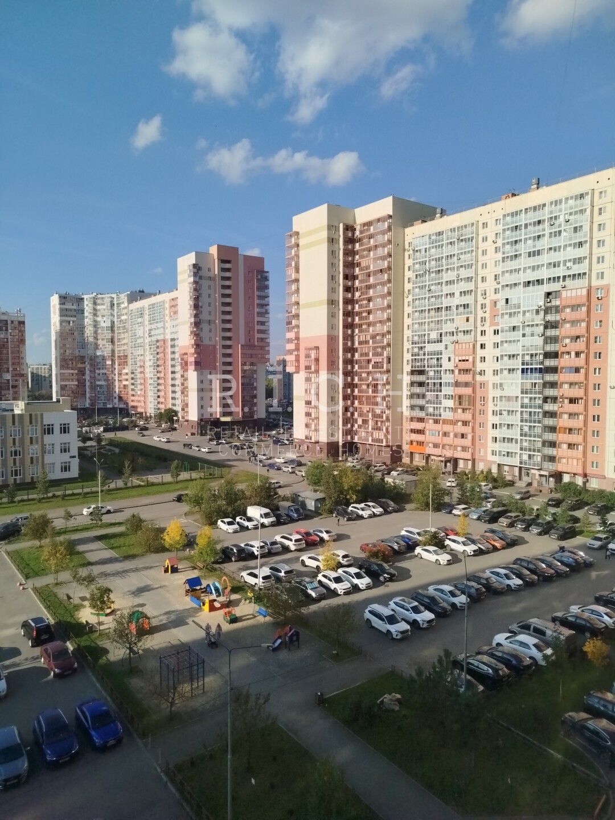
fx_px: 569
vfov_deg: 71.6
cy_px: 410
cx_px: 308
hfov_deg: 56.8
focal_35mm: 24
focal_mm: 5.31
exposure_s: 1/1608
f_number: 1.7
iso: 50
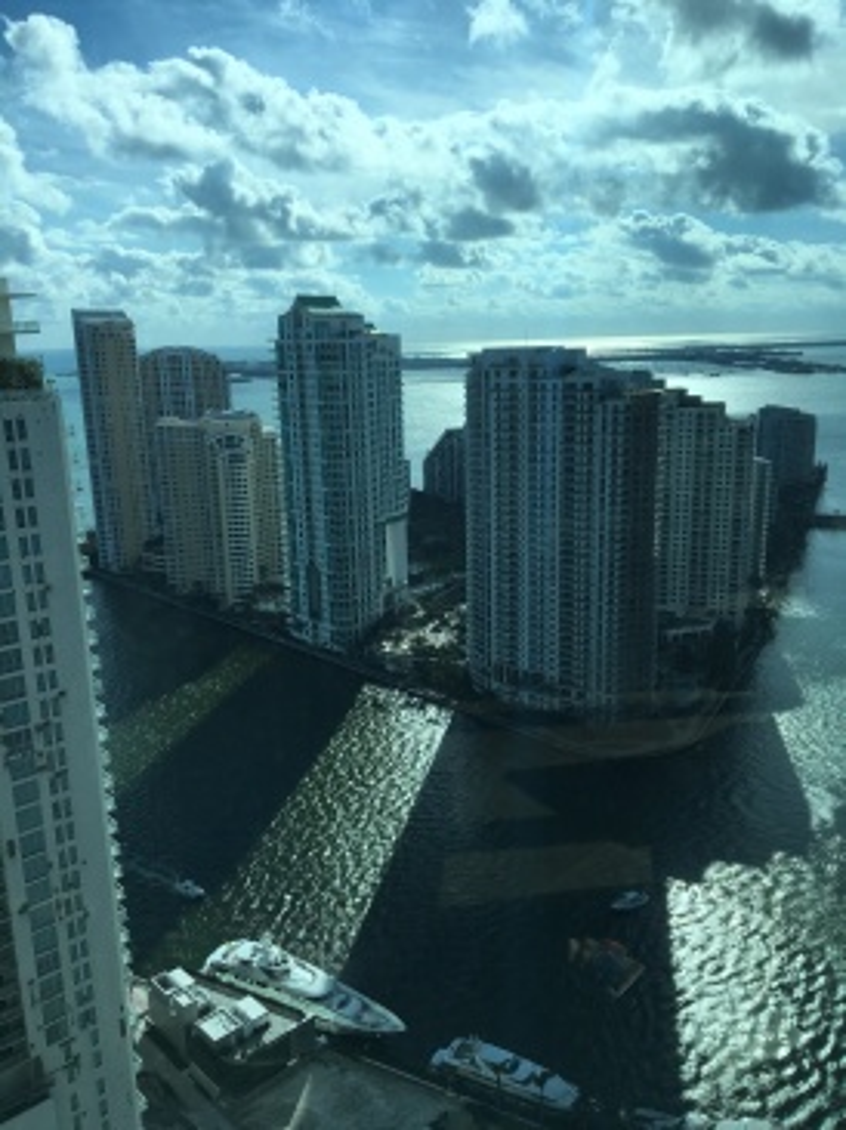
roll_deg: +3.3
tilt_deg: -14.1
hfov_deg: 48.2
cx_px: 423
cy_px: 565
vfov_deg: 61.7
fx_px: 946
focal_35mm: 29
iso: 25
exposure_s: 1/587
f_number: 2.2
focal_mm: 4.15
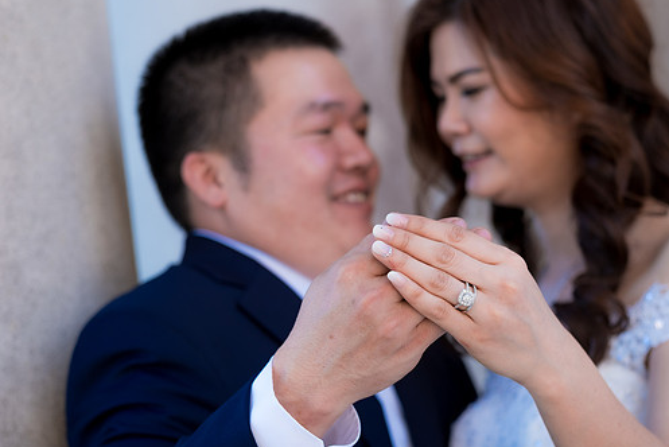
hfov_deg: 20.8
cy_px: 231
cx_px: 337
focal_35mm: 98
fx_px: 1822
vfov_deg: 14.0
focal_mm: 56
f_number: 2.8
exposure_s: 1/400
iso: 160
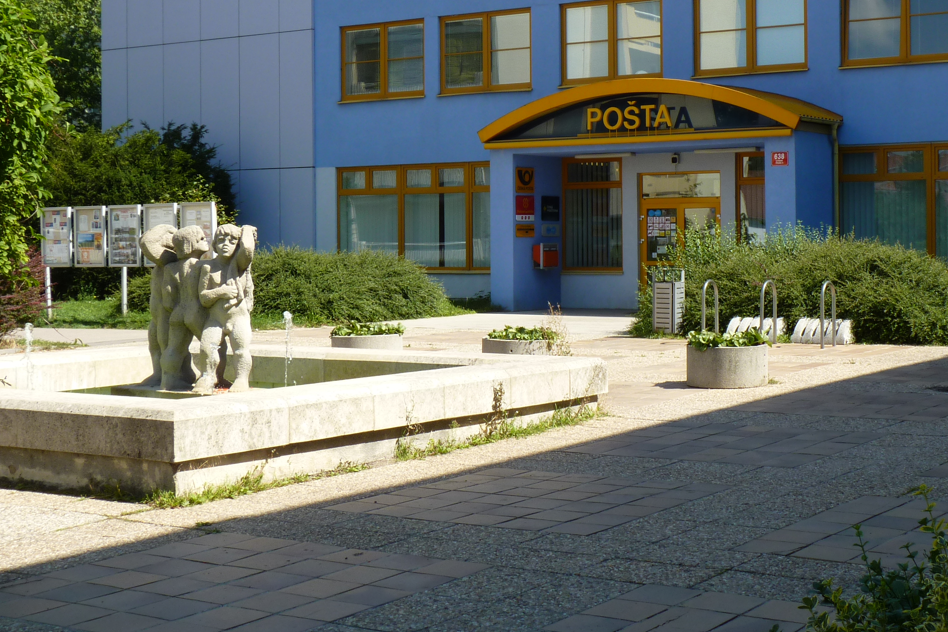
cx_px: 542
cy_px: 239
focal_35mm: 61
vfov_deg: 22.2
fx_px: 1606
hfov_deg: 32.8
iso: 80
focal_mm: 6.9
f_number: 4.5
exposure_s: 1/250
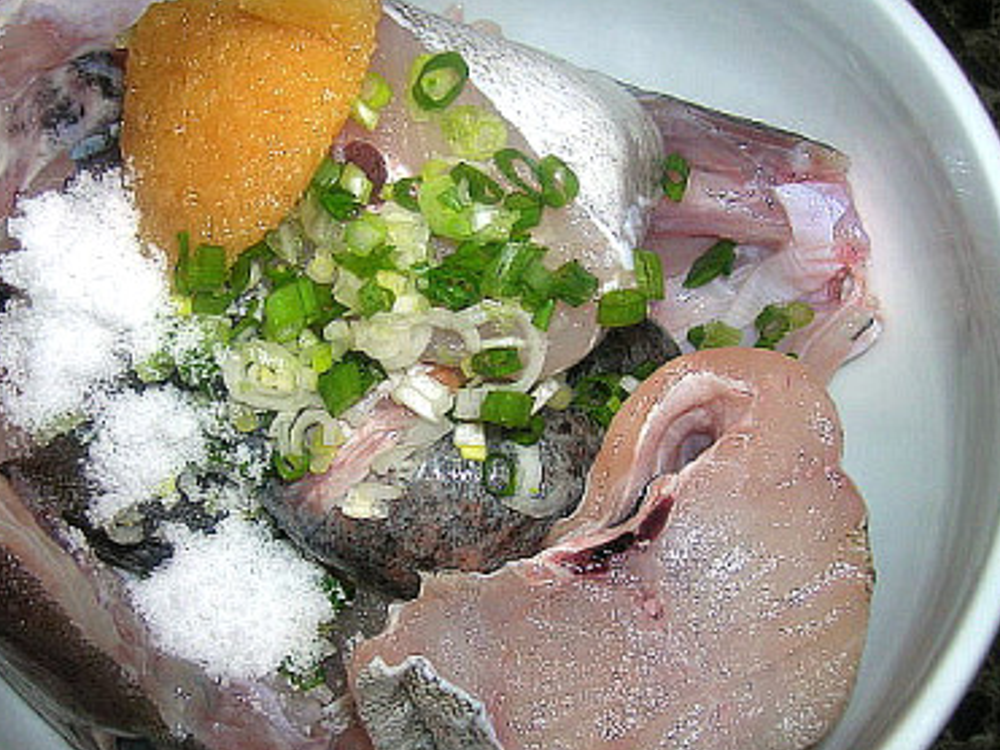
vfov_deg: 32.8
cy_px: 429
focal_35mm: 44
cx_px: 437
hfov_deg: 42.9
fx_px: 1271
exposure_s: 1/60.1
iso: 50
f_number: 2.9
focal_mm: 5.7
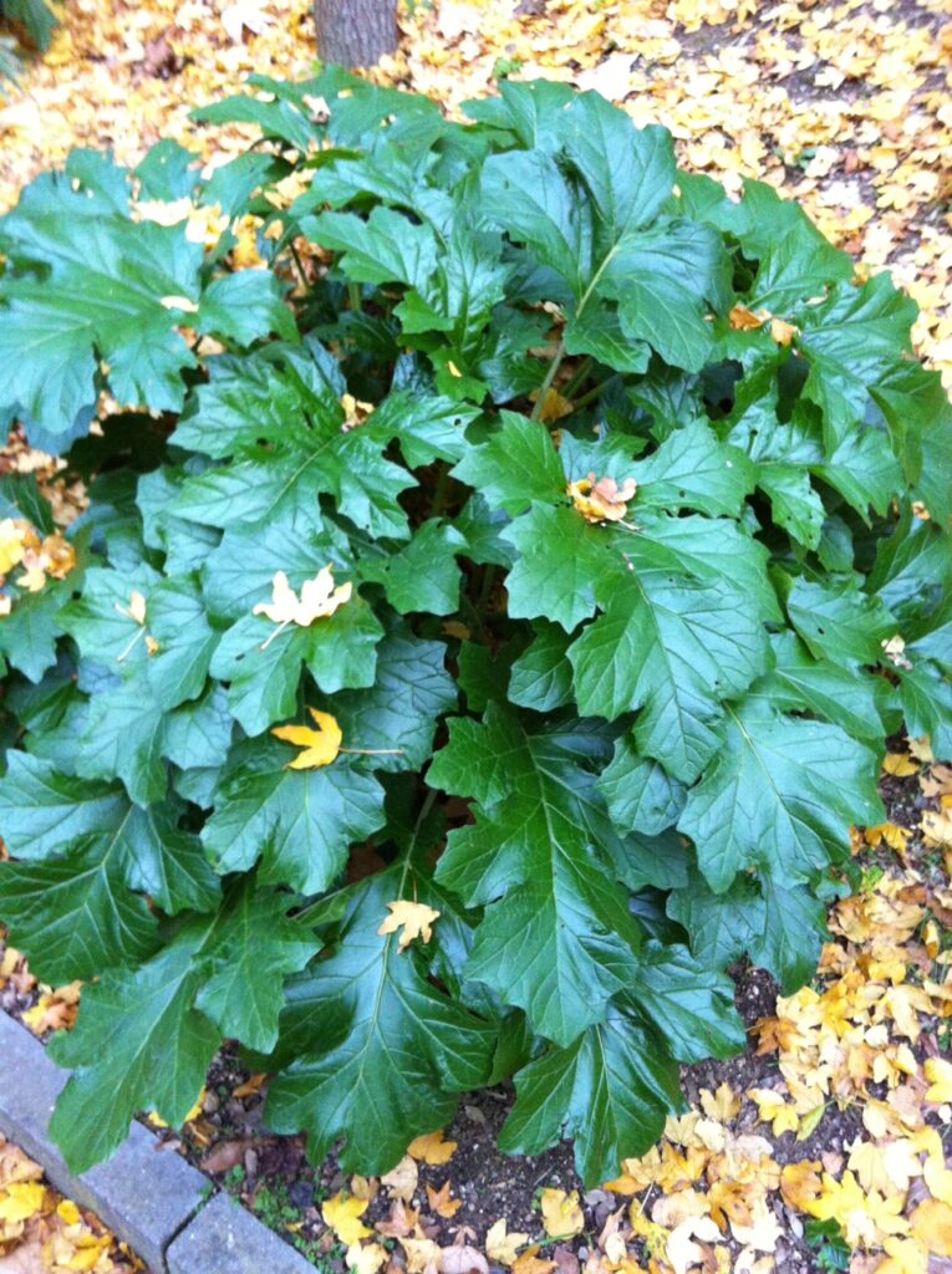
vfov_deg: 52.7
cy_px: 637
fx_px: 1287
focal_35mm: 35
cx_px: 476
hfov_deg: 40.6
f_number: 2.8
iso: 250
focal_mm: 3.85
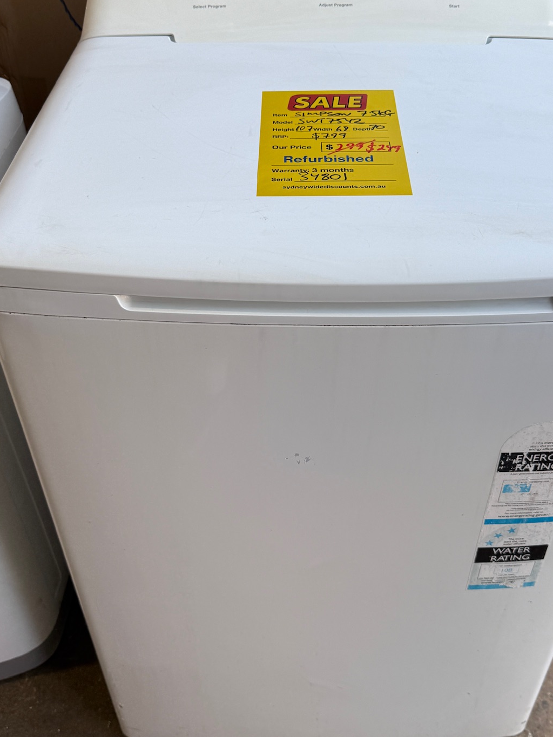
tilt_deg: -41.3
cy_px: 365
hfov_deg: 39.6
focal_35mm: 36
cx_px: 318
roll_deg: -0.7
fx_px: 767
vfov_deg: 51.3
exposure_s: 1/448
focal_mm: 6.76
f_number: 1.78
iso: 80
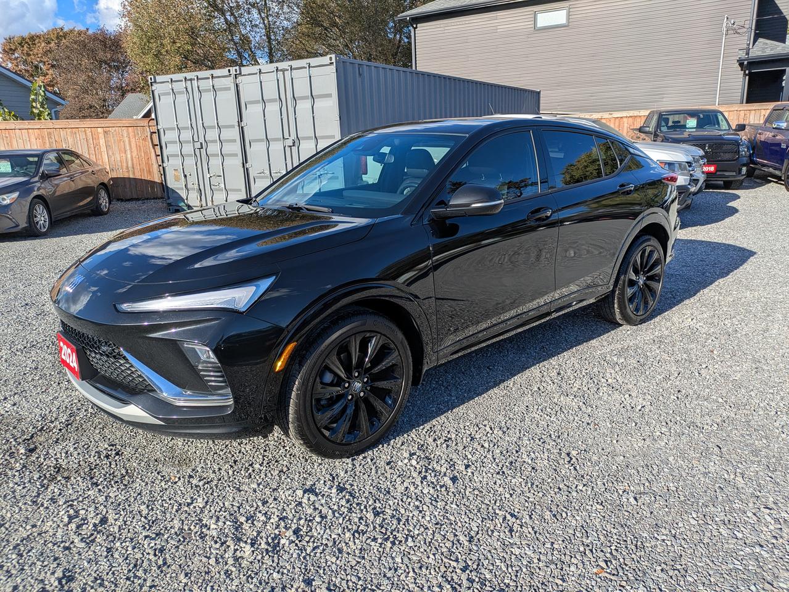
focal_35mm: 25
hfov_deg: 69.4
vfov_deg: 54.9
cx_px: 394
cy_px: 296
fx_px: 570
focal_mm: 5.43
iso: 43
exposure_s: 1/1692
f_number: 1.89
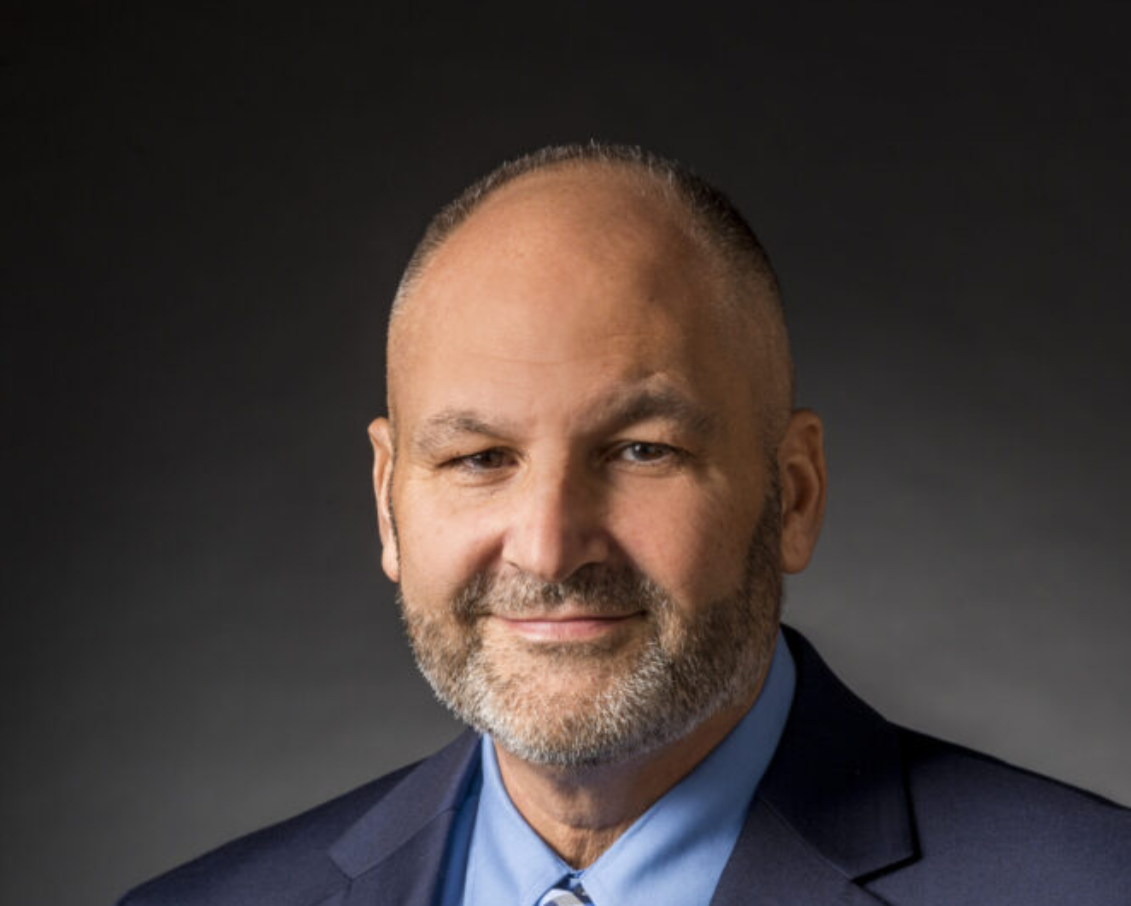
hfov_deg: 9.8
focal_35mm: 196
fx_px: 6563
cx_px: 682
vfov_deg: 7.9
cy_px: 566
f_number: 13
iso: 100
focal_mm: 135
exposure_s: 1/100
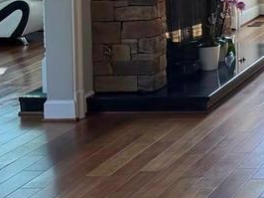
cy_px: -99
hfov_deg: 13.1
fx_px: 991
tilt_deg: -2.4
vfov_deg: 11.0
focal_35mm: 130
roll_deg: +1.3
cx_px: 530
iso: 160
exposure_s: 1/215
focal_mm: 6.76
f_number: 1.78
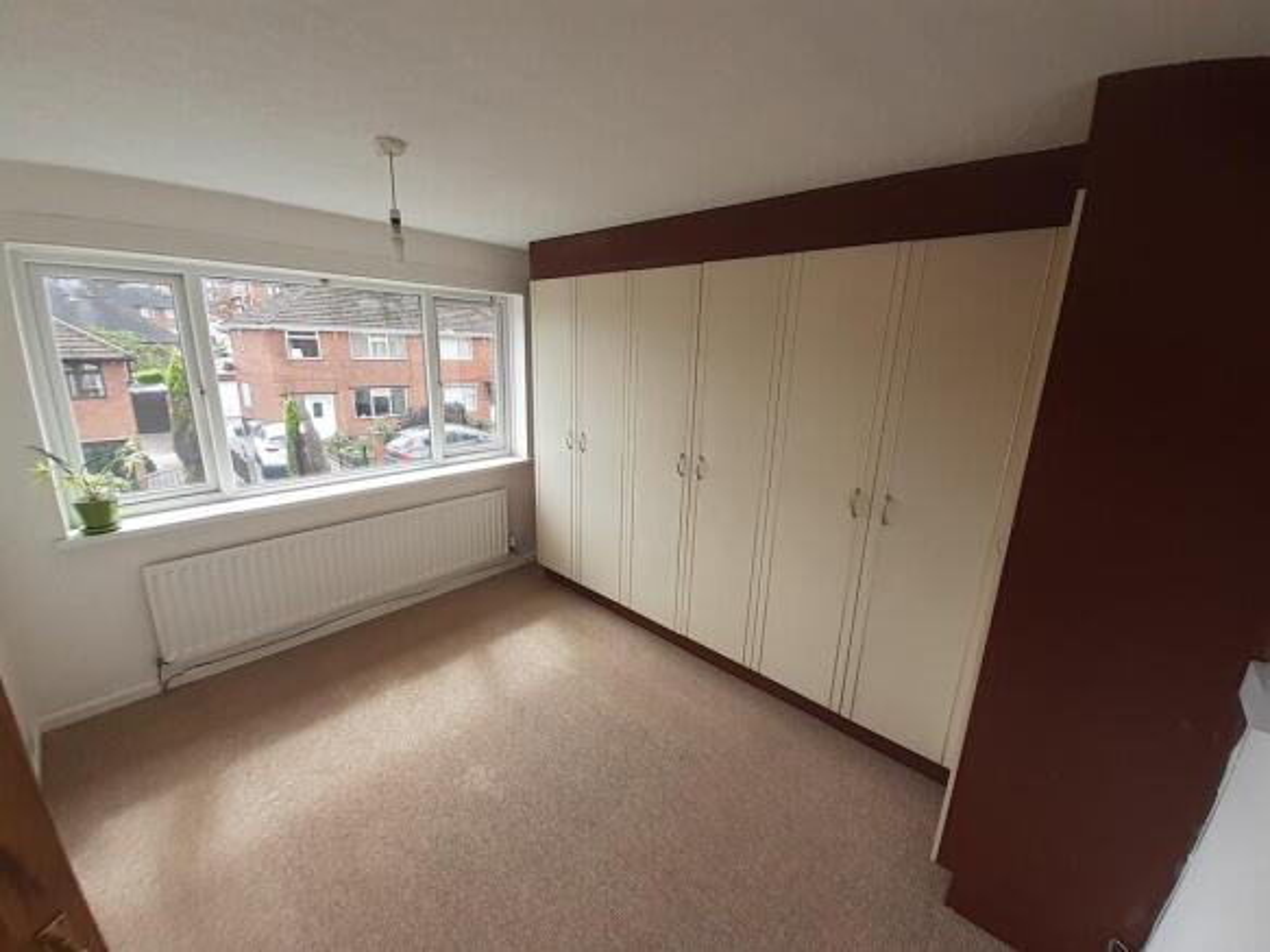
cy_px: 476
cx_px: 635
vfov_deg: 89.9
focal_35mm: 13
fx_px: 477
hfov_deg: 106.2
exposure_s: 1/174
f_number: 2.2
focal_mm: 1.13
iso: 40
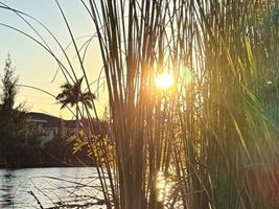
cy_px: 162
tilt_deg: -0.5
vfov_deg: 16.0
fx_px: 741
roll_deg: -0.6
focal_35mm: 92
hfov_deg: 18.5
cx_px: -158
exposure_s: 1/3247
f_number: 1.78
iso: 80
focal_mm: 6.76
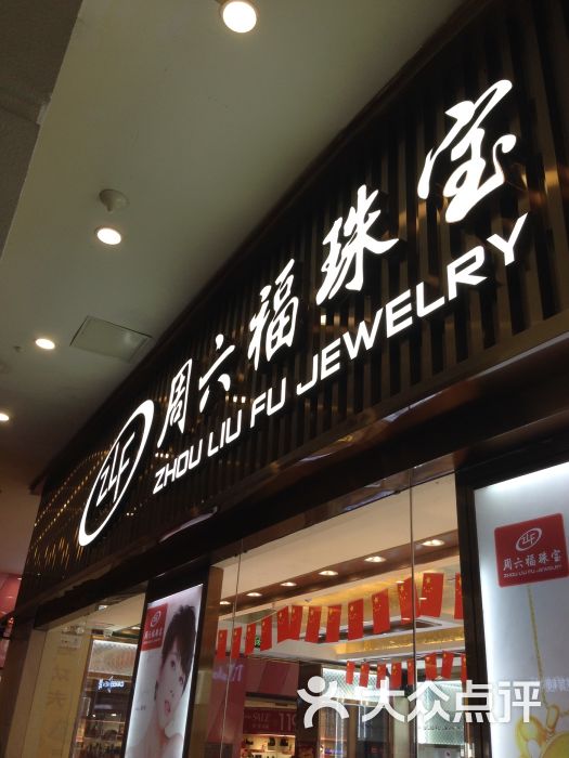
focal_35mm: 33
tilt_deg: +28.1
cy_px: 379
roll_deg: -2.6
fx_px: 723
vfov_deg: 55.4
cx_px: 284
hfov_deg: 42.9
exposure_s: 1/120
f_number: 2.4
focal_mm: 4.12
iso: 64
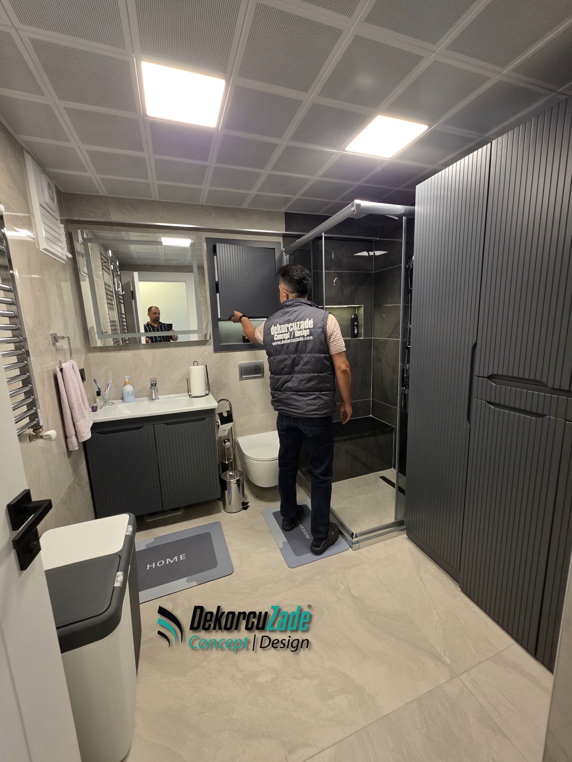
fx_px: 286
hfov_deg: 89.9
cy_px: 381
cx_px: 286
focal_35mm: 13
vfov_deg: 106.2
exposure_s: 1/100
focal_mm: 2.2
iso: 250
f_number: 1.9
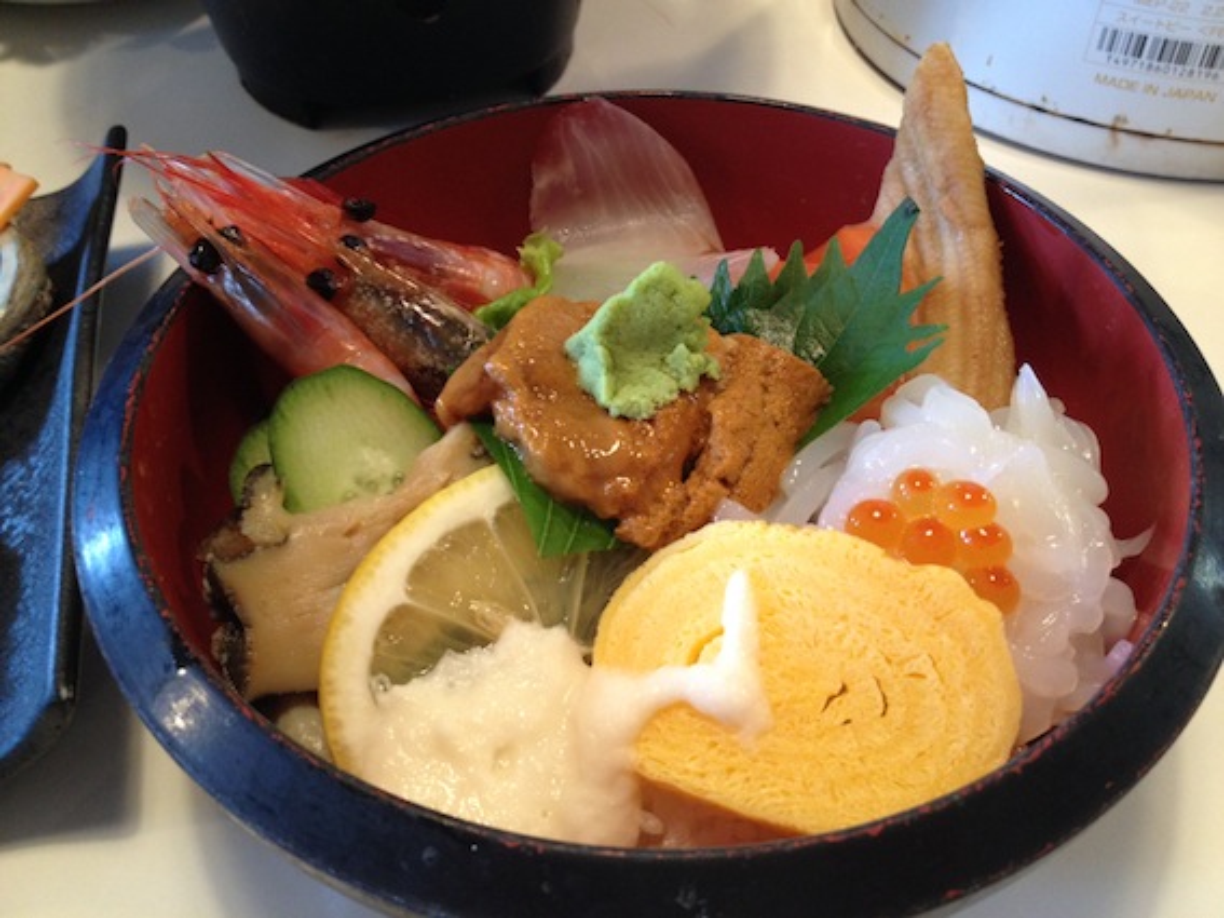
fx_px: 1237
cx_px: 612
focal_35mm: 35
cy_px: 459
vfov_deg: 40.7
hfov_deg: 52.6
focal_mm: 4.28
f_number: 2.4
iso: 160
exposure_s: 1/20
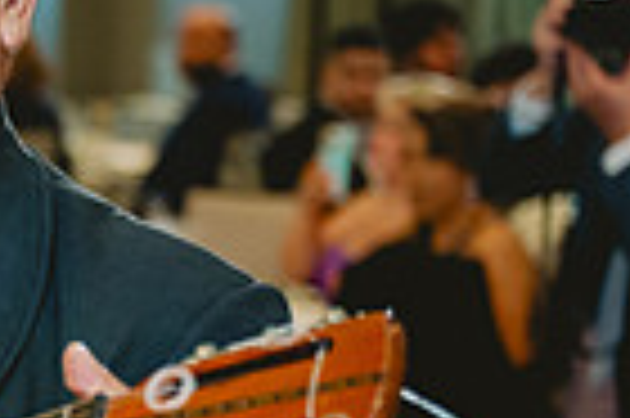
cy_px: 384
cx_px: -544
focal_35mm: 232
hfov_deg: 8.5
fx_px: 4055
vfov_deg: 5.9
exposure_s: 1/80
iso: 1000
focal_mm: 56
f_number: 2.8
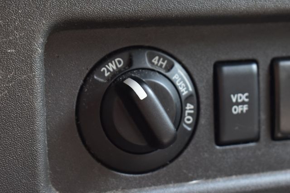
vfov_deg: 16.5
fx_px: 664
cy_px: 96
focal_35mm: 82
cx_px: 145
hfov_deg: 24.6
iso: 400
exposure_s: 1/20
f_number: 6.3
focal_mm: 55
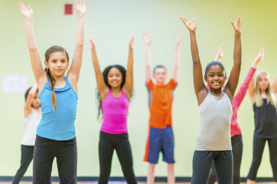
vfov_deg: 16.1
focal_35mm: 85
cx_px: 138
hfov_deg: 23.9
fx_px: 654
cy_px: 92
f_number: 1.6
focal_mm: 85
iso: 640
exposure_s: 1/640
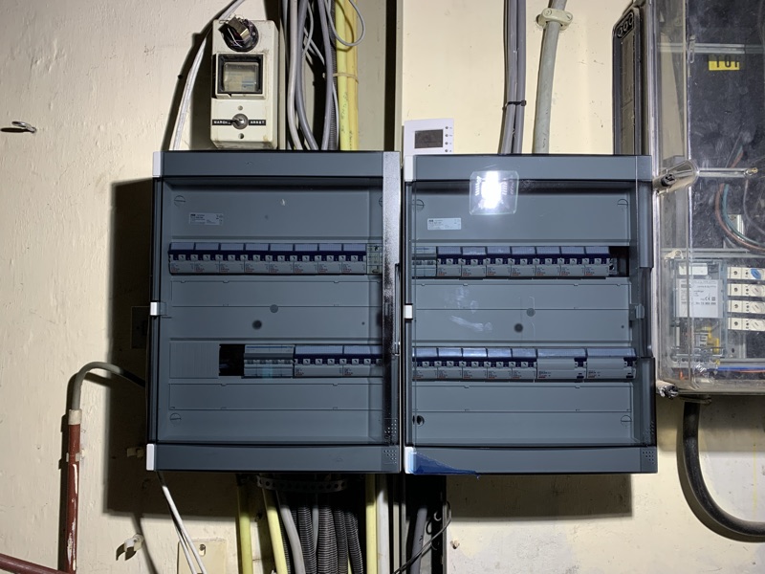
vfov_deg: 53.1
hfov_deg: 67.3
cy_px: 287
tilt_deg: +2.6
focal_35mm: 26
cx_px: 382
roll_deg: -0.1
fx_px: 575
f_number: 1.8
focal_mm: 4.25
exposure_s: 1/61
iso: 100
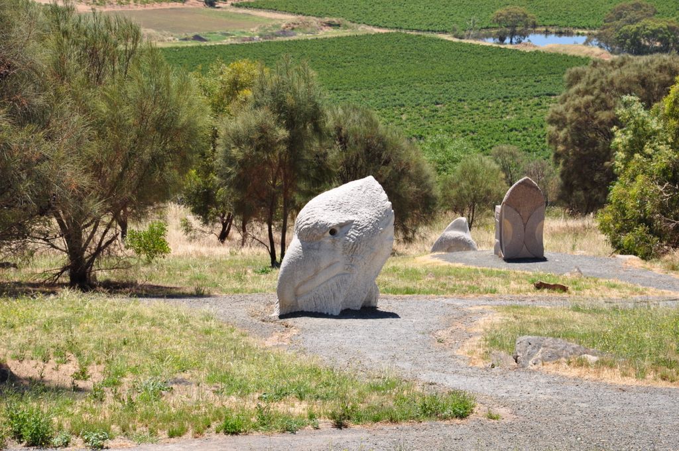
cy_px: 226
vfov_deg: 8.7
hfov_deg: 13.1
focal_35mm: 158
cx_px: 340
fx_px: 2967
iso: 200
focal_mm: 105
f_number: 10
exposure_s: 1/320
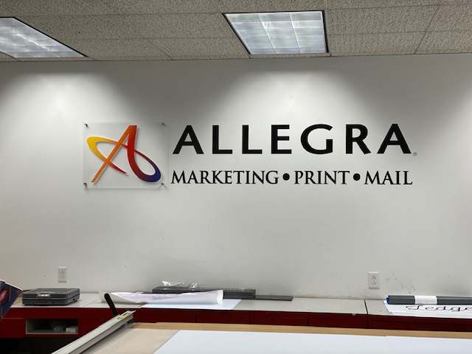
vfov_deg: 28.0
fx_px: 709
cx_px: 236
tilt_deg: +1.2
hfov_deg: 36.8
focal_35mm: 52
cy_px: 177
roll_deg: -0.1
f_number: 2
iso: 64
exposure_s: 1/120
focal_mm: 6
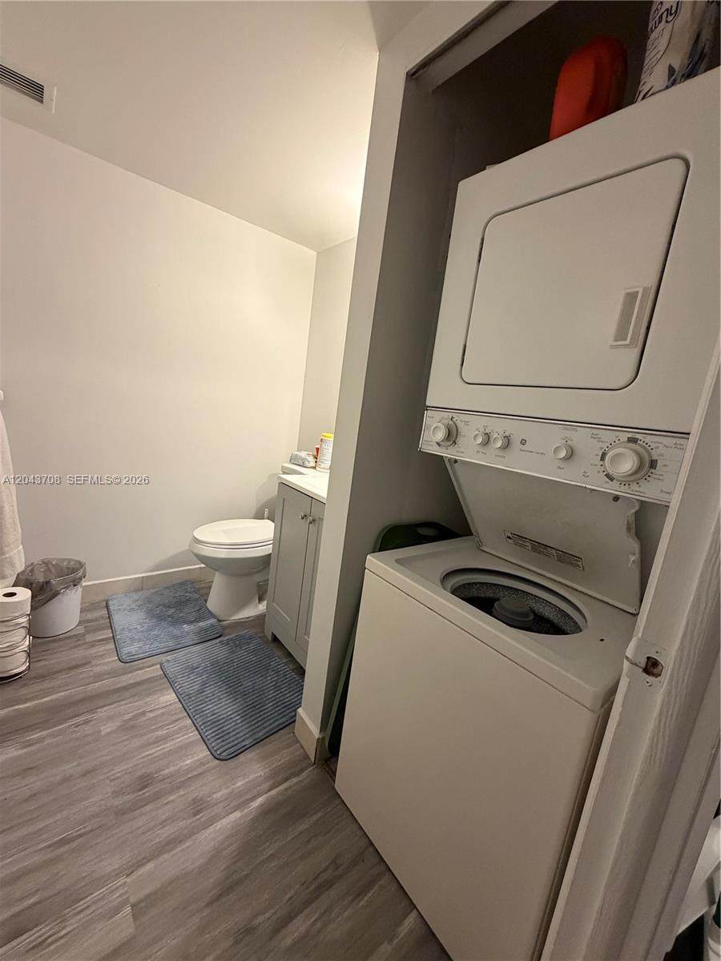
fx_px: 389
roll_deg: -7.9
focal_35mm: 14
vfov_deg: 102.1
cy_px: 480
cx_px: 360
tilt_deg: -9.7
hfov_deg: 85.7
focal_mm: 2.22
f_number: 2.2
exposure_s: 1/60
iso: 320
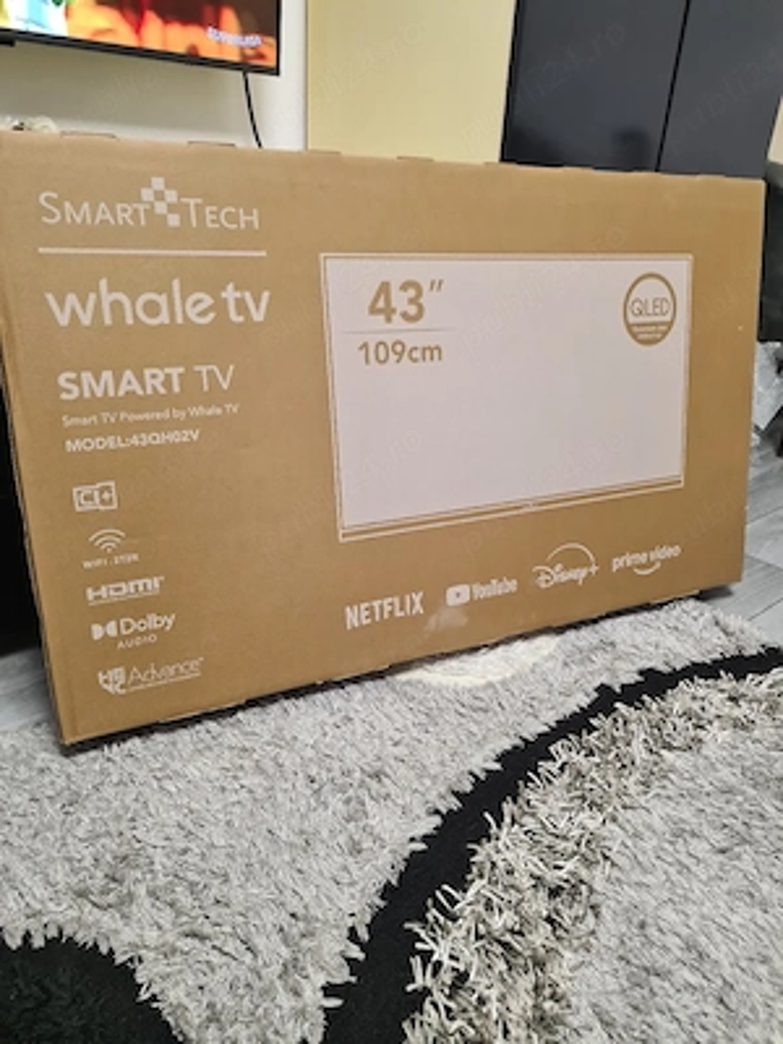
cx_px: 392
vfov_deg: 67.3
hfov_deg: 53.1
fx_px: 784
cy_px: 522
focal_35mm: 26
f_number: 1.8
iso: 160
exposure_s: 1/50
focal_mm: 5.4
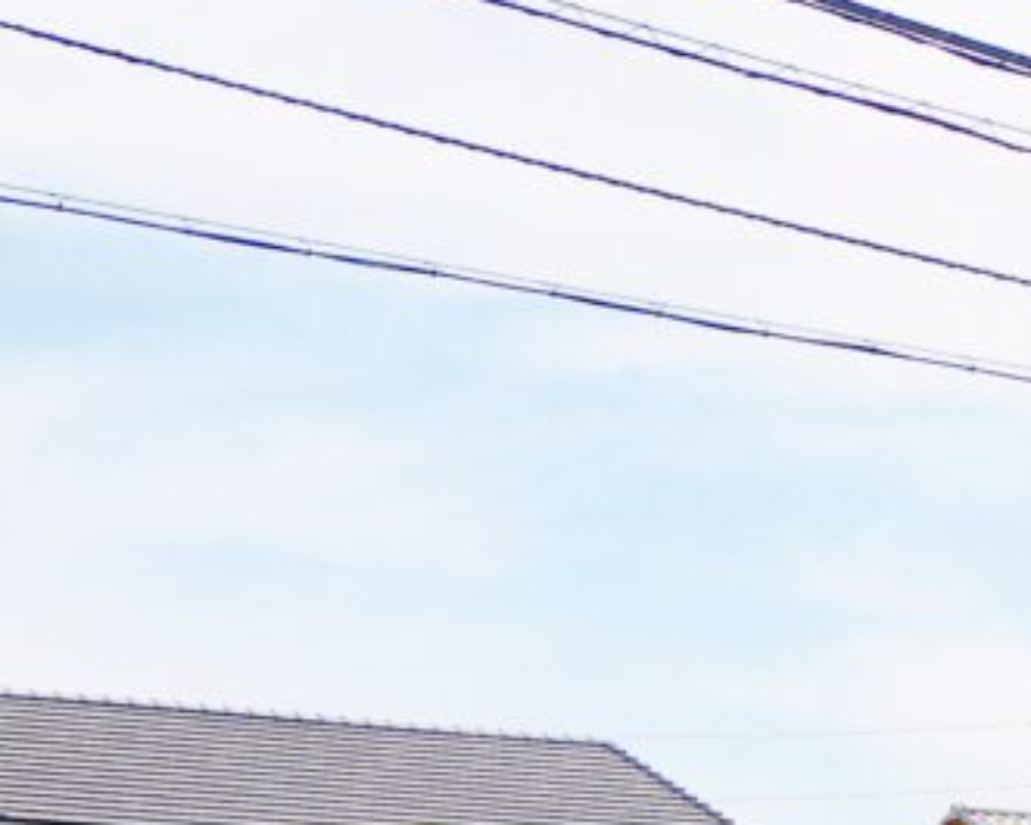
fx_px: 4975
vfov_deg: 9.3
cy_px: 1069
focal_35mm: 163
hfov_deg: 11.8
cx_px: 673
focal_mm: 23
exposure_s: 1/1600
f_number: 4.9
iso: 200
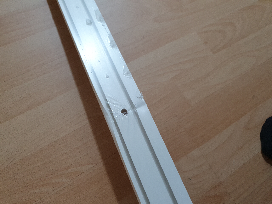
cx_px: 136
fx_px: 204
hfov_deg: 67.3
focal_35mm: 26
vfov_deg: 53.1
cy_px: 102
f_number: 1.5
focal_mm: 4.32
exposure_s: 1/50
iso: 200
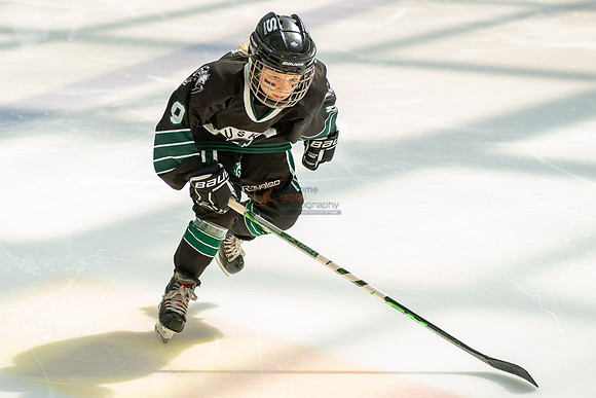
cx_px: 240
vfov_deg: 7.7
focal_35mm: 179
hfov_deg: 11.5
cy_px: 164
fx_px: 2959
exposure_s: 1/2500
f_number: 3.5
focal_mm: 132
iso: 1600
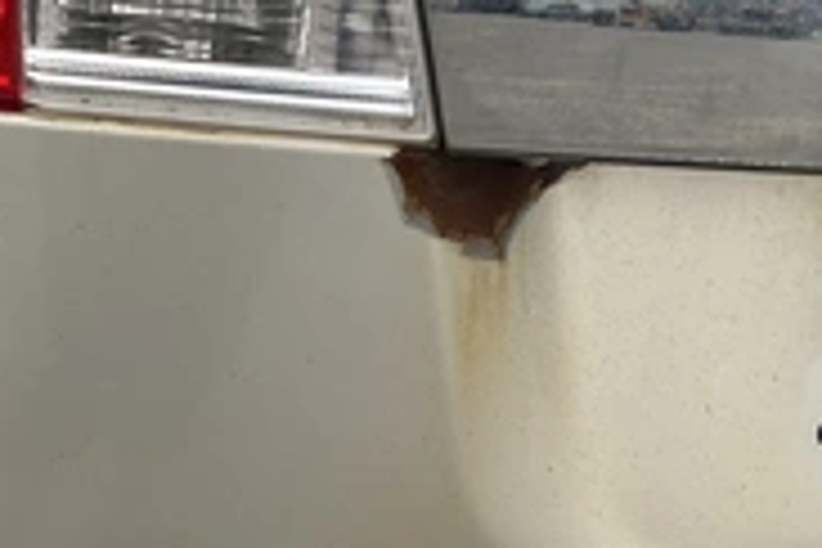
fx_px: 1507
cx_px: 99
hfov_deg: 29.4
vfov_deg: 20.5
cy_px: 157
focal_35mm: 66
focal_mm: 3
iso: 25
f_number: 1.8
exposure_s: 1/650
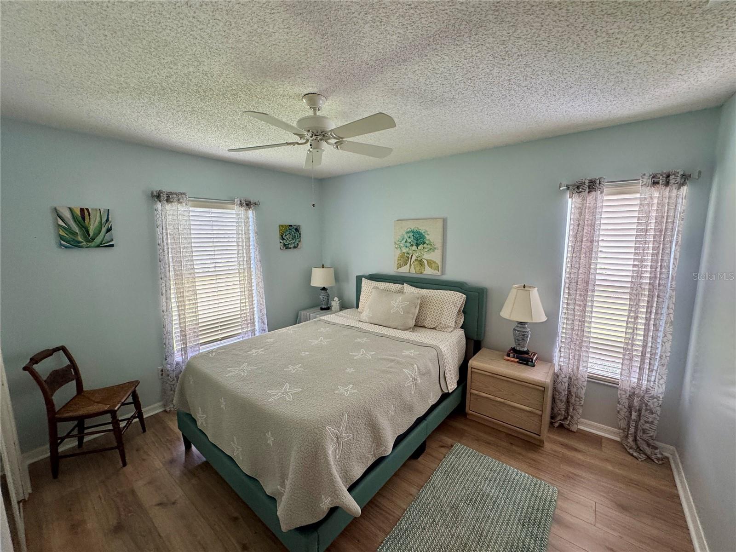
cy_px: 276
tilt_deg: -8.0
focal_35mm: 14
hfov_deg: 102.1
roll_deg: -0.3
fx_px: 298
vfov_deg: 85.7
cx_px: 368
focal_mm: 2.22
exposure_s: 1/99
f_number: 2.2
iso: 250
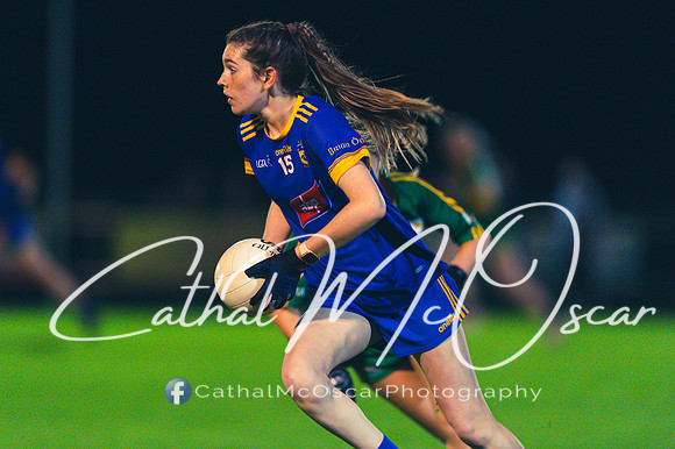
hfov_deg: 4.9
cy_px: 224
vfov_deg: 3.3
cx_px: 338
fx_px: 7817
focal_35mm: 417
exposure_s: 1/500
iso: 5000
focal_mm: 400
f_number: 2.8
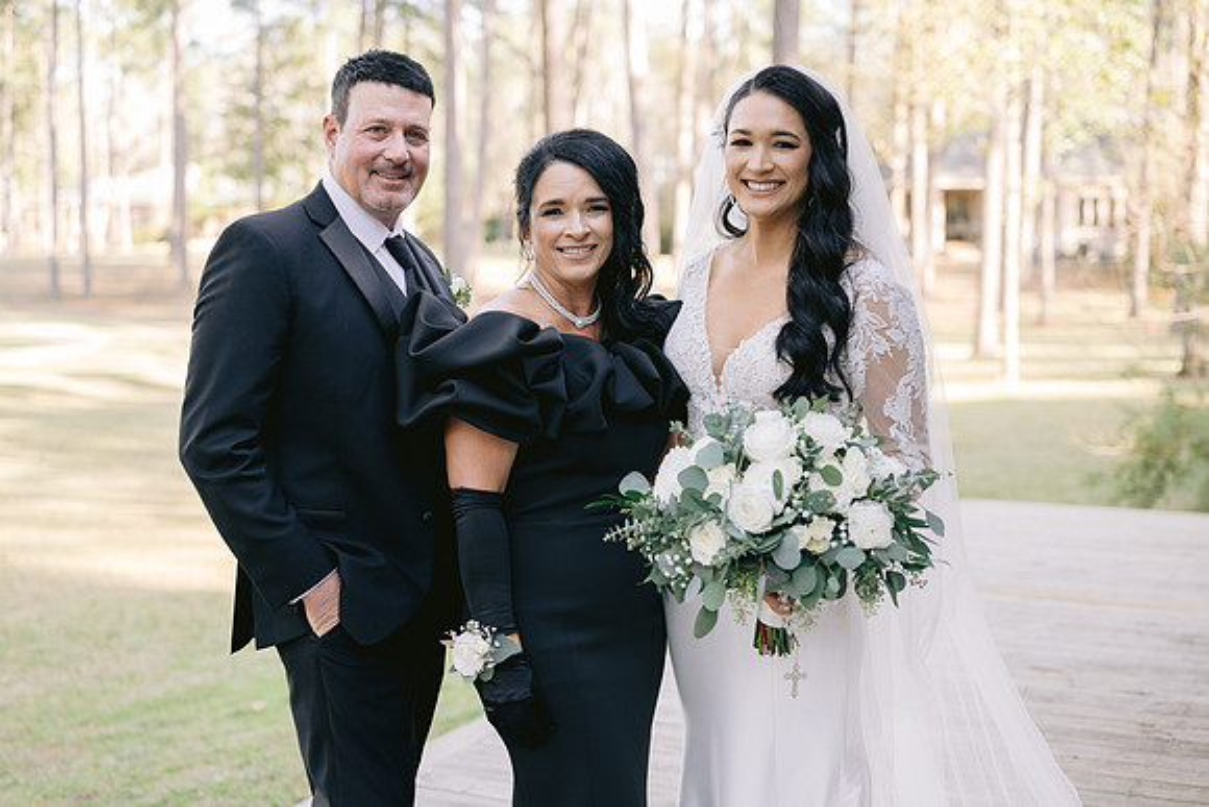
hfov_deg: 38.2
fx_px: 1746
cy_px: 393
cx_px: 620
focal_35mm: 52
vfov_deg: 26.0
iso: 400
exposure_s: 1/320
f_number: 2.5
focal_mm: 50
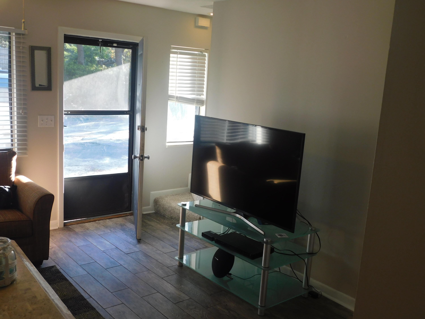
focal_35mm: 36
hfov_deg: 51.4
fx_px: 442
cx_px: 212
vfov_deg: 39.7
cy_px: 160
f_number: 3.5
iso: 125
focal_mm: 6.3
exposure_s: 1/40
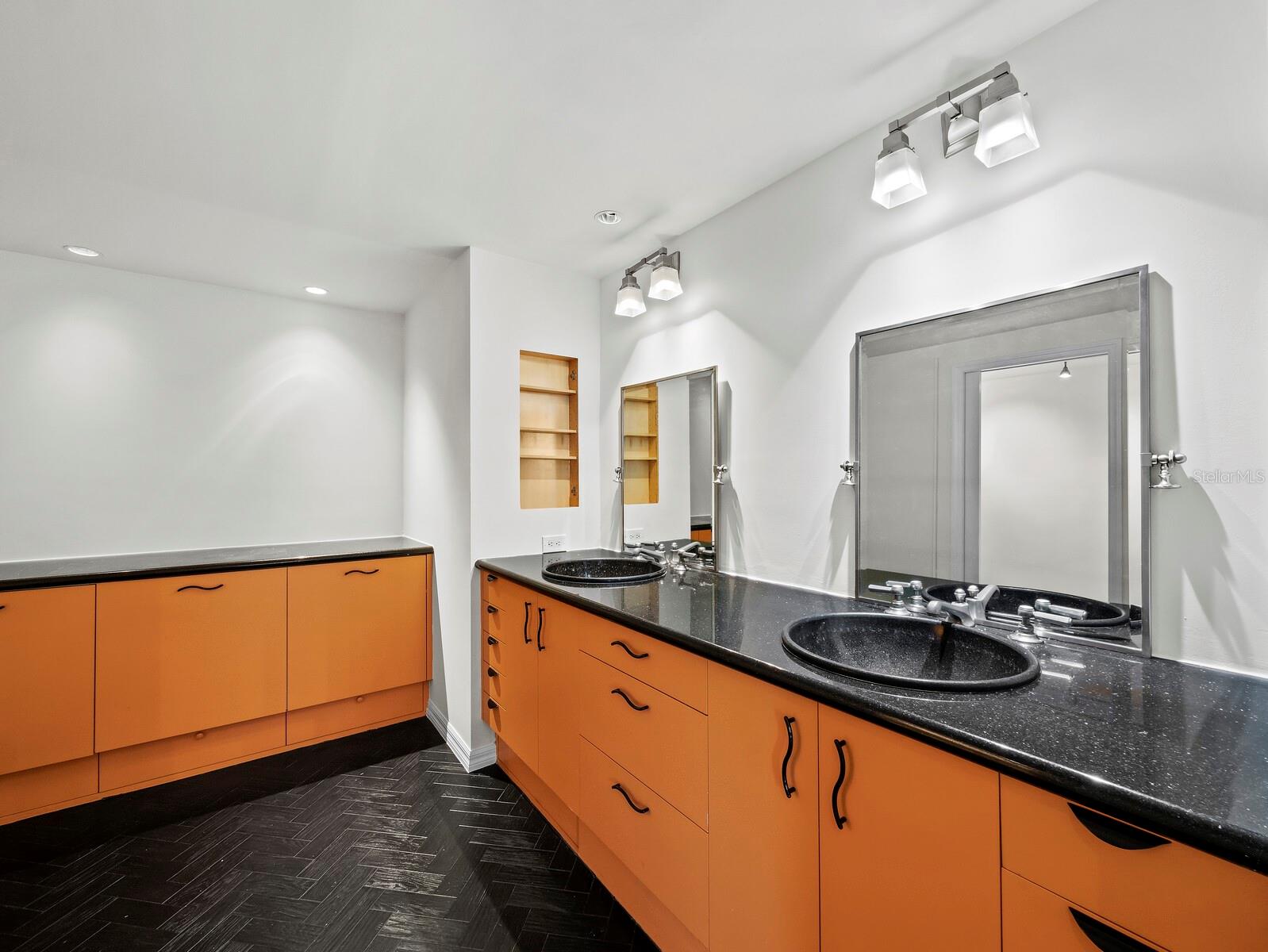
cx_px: 634
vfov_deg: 85.7
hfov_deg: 102.0
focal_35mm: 14
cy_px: 476
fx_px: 513
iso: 400
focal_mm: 7
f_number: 10
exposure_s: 1/1.25
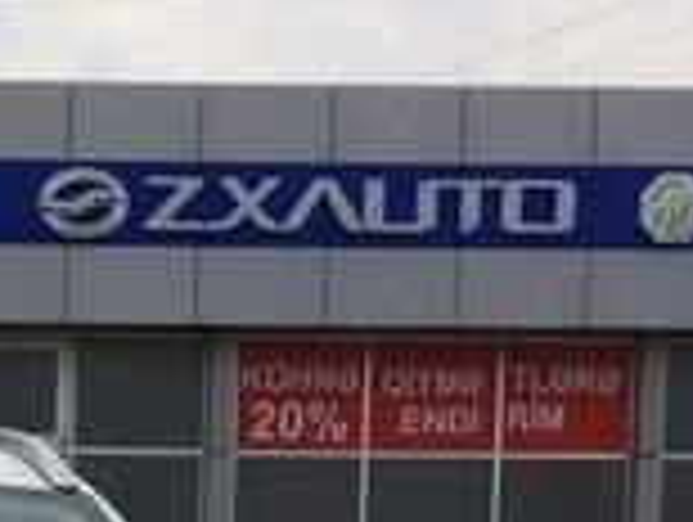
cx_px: -256
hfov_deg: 15.0
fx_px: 2486
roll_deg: -0.6
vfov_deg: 11.2
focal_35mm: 124
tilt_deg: -5.7
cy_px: 925
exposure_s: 1/3731
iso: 32
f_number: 2.2
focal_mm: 4.15
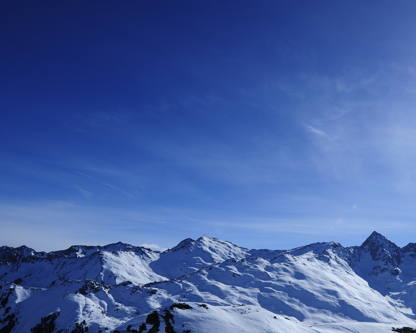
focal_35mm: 30
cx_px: 275
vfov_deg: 45.8
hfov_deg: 57.6
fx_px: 369
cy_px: 271
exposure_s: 1/1500
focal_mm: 16
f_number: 11
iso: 250
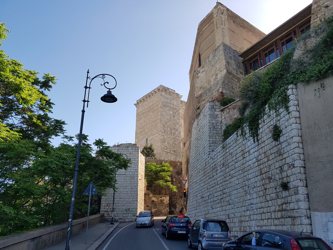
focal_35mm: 26
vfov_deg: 53.1
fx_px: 250
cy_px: 125
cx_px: 166
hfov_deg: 67.3
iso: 50
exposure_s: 1/1240
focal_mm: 4.2
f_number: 1.7
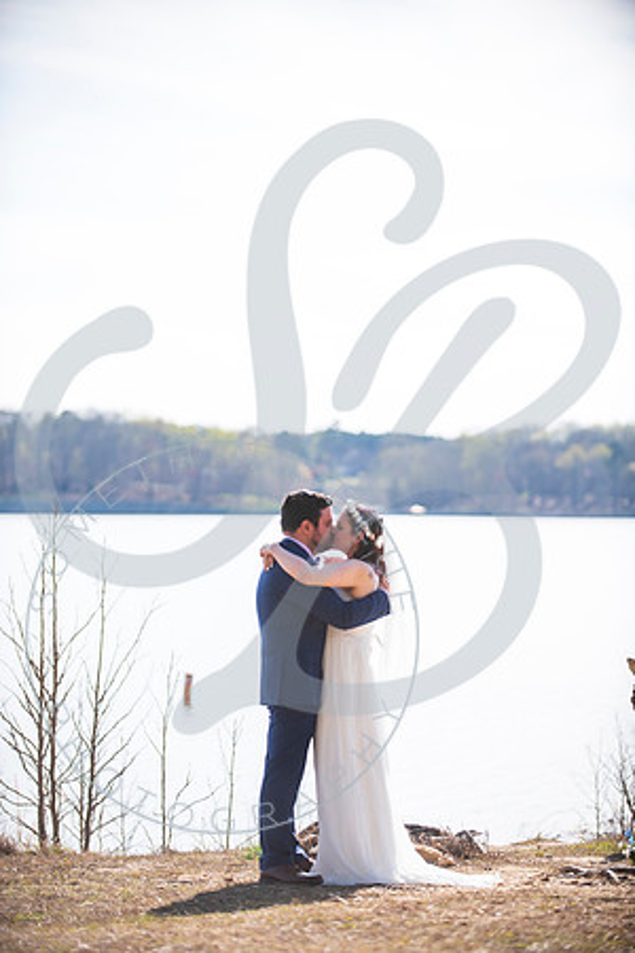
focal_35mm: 116
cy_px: 476
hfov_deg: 11.8
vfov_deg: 17.6
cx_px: 318
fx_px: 3069
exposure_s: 1/800
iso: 100
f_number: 2.8
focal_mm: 116
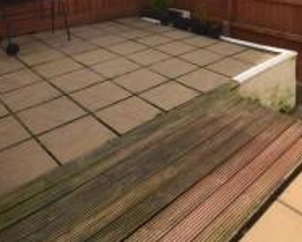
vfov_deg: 36.4
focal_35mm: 36
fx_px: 322
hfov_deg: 49.5
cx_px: 198
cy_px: -7
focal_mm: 10
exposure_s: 1/200
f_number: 8
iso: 100
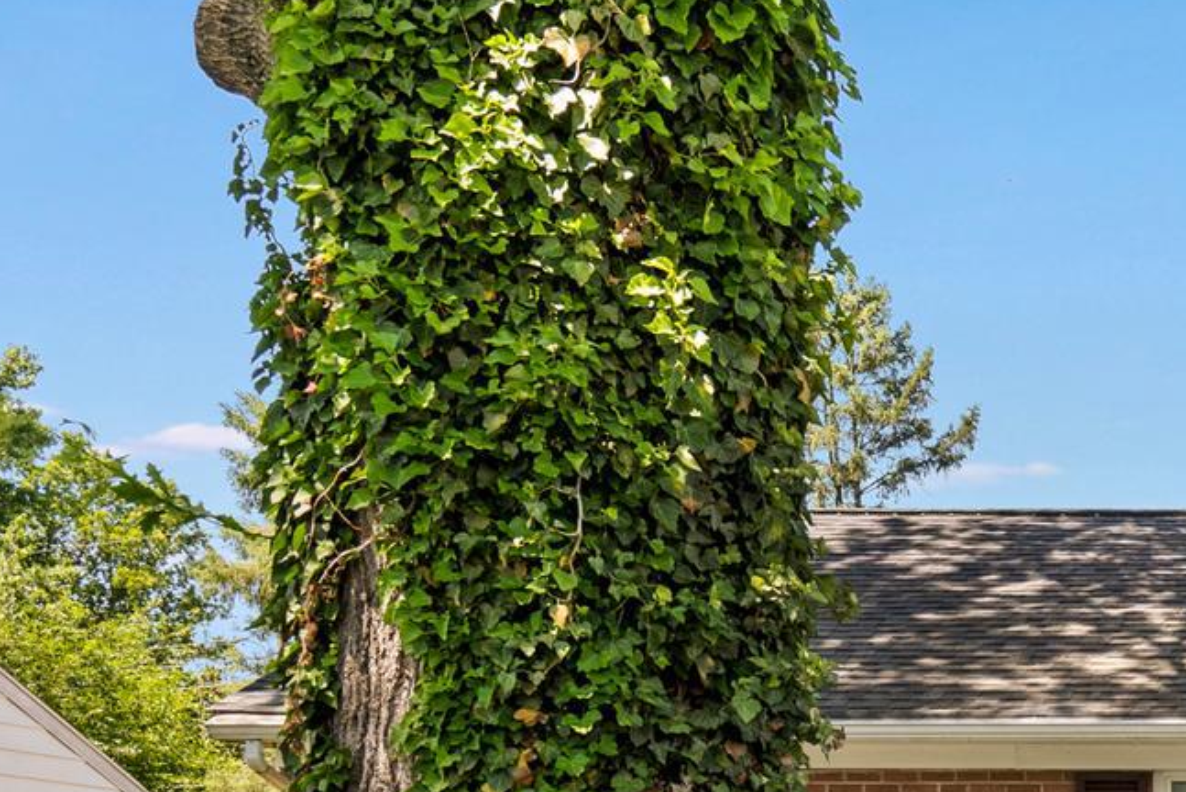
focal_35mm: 76
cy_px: 1039
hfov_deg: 22.7
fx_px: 2505
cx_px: 1672
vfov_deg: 16.9
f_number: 8
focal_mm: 24
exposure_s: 1/125
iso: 320
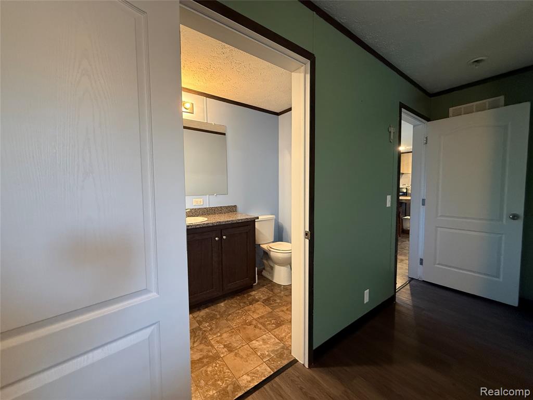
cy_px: 200
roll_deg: +0.5
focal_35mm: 14
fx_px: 216
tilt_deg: -3.4
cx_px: 266
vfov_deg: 85.7
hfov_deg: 102.1
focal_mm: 2.22
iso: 640
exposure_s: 1/60
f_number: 2.2
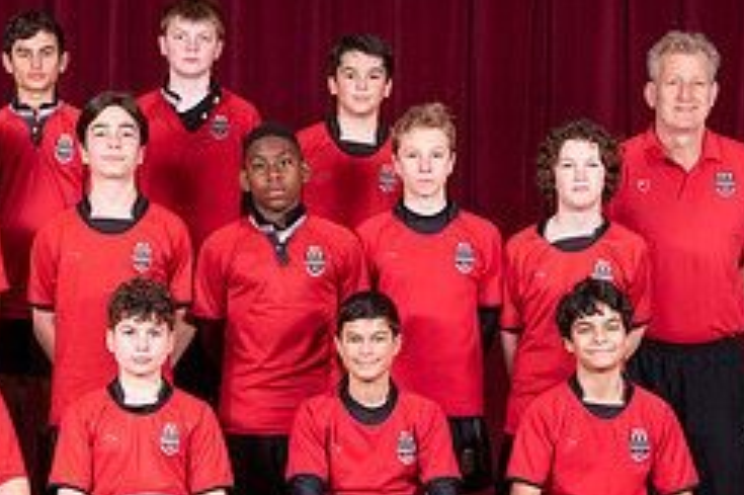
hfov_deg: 18.2
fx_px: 2292
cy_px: 376
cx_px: 135
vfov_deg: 12.3
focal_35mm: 111
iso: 800
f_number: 8
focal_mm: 45
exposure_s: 1/50
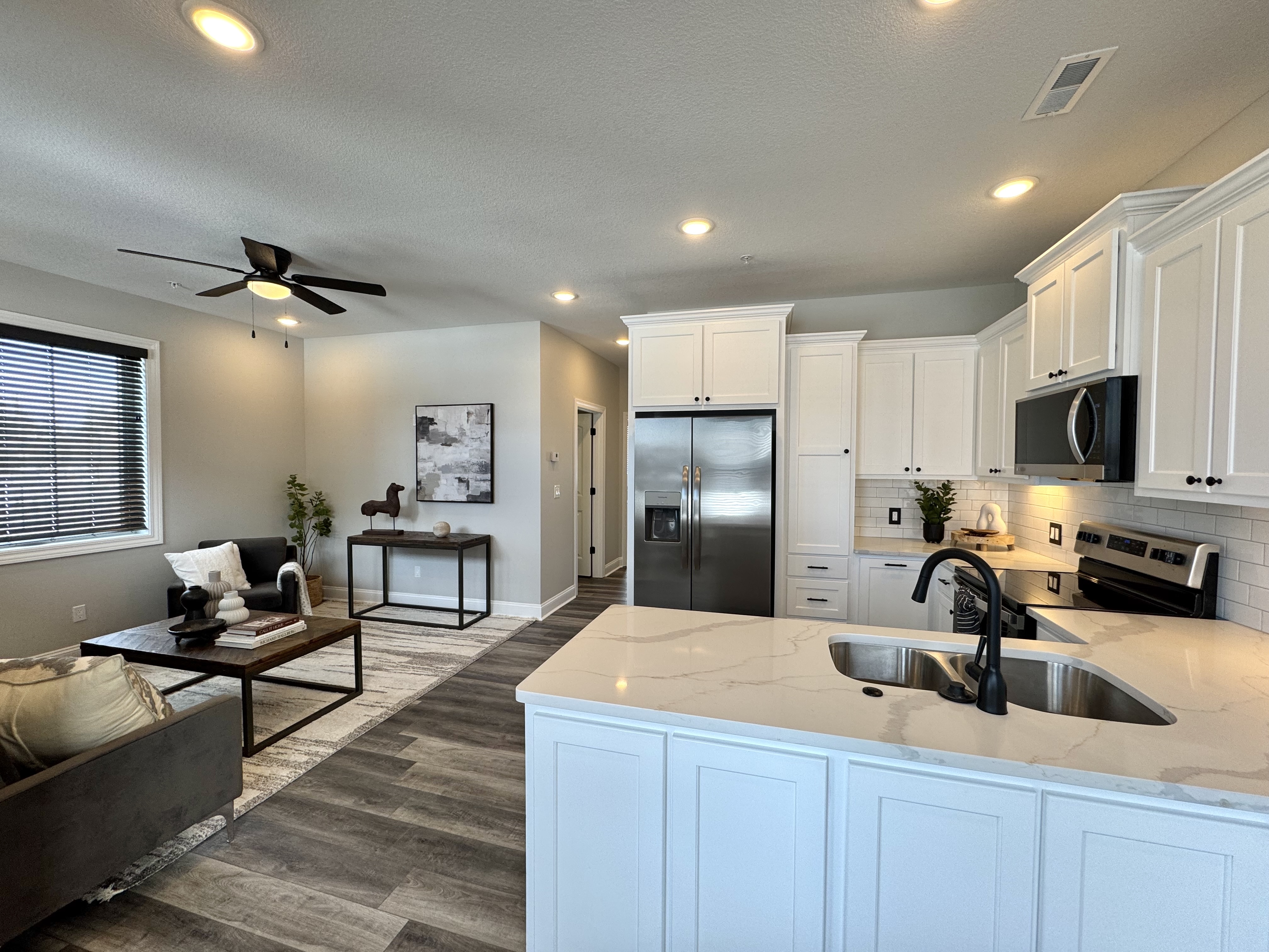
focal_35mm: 14
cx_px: 634
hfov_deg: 102.1
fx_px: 513
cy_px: 476
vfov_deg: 85.7
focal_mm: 2.22
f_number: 2.2
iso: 64
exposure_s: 1/120
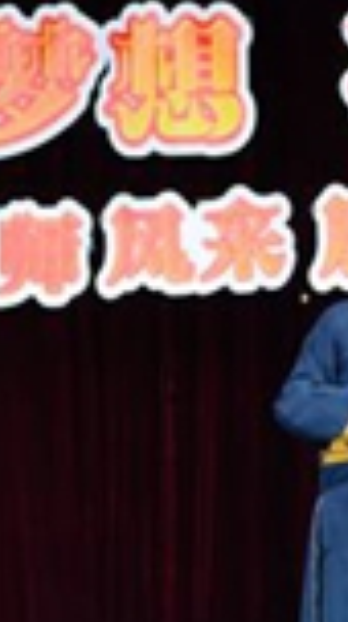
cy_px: 254
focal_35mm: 176
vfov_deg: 12.2
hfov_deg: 6.8
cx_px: 434
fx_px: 2900
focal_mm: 34
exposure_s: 1/60
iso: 400
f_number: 8
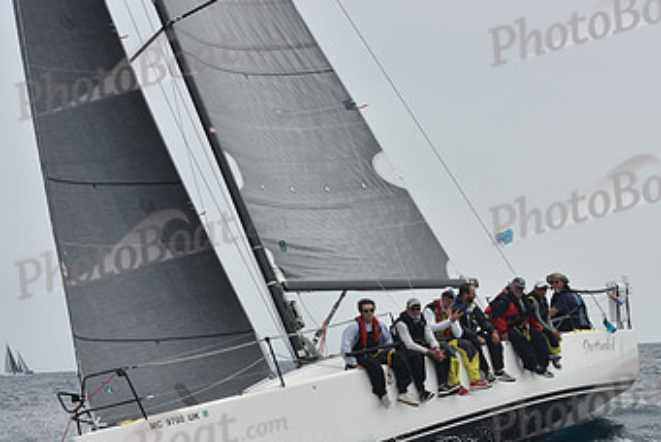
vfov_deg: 11.5
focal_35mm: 119
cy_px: 323
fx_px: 2187
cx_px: 390
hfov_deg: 17.2
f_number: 10
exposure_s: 1/800
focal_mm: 70
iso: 250
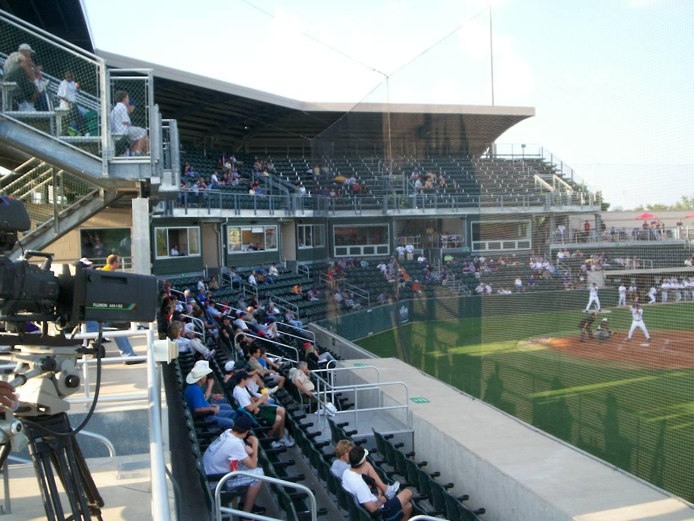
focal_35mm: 36
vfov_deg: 39.7
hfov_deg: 51.4
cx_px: 347
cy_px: 260
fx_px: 722
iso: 100
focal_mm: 5.9
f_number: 4.5
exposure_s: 1/162
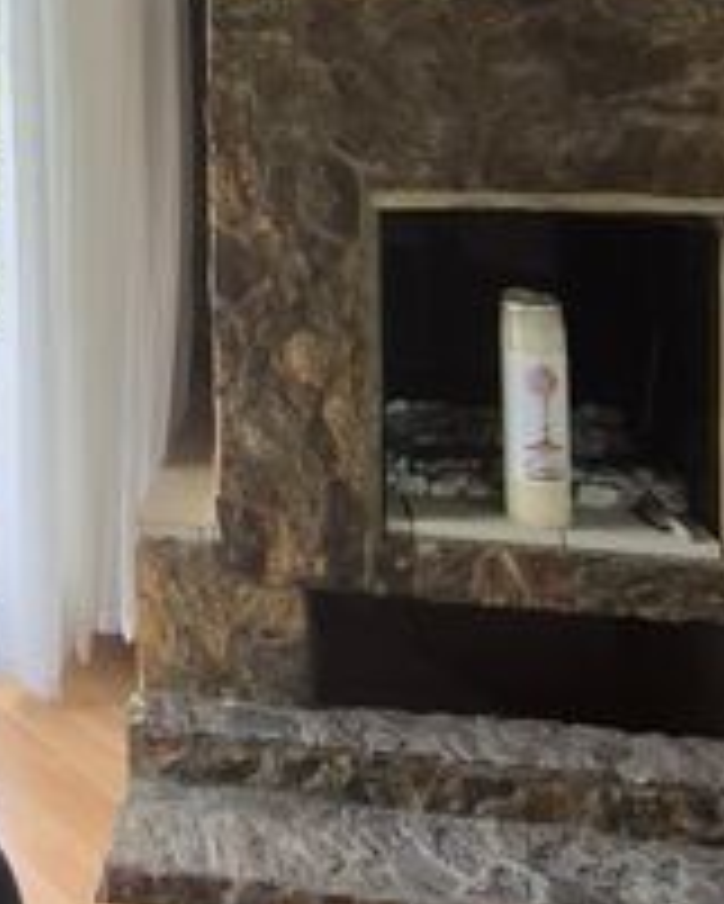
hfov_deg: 31.9
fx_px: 1124
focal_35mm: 42
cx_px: -58
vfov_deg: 39.0
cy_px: 11
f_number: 2.2
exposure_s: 1/60
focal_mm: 1.74
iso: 100
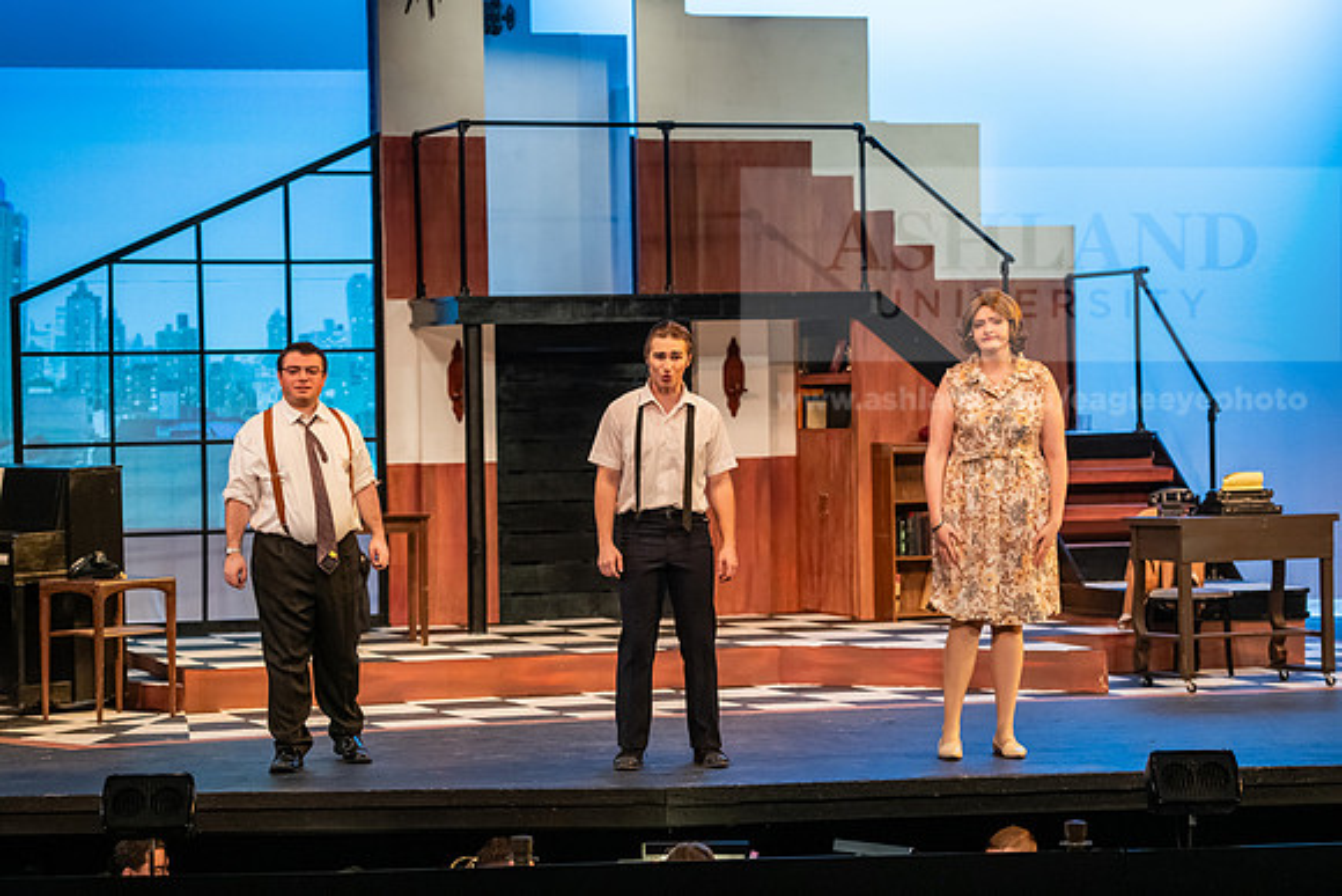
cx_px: 671
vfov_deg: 14.0
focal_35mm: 98
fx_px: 3654
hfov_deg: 20.8
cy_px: 448
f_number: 3.5
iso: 2500
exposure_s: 1/200
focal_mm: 98
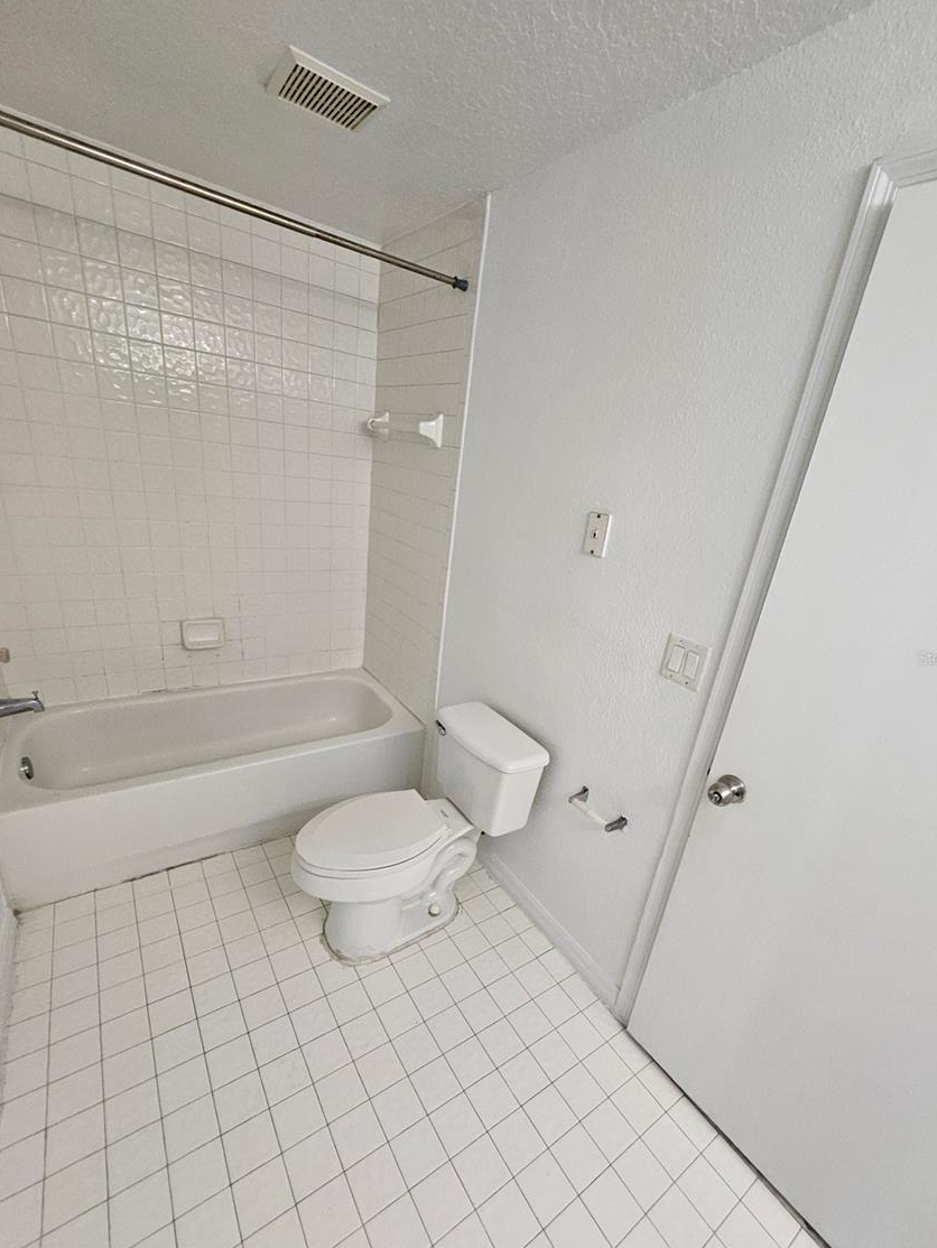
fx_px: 505
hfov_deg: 85.6
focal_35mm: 14
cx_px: 493
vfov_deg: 102.0
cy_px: 658
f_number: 2.2
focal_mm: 1.7
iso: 200
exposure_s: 1/60
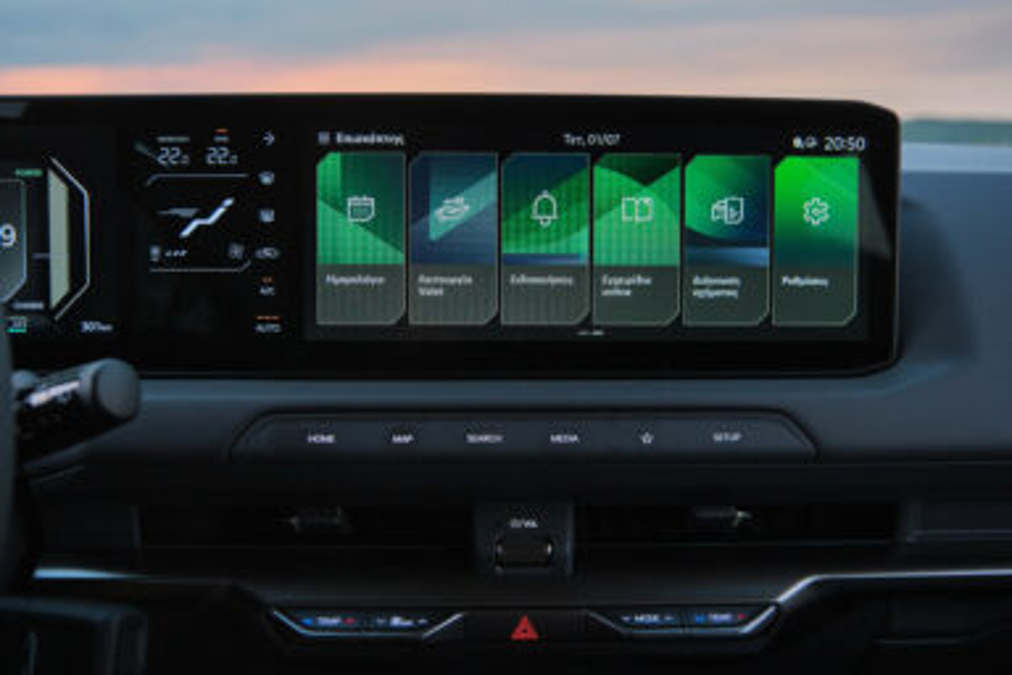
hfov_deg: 60.3
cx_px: 506
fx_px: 871
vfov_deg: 42.3
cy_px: 338
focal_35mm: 31
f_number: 3.2
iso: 1000
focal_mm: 20.6
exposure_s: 1/100
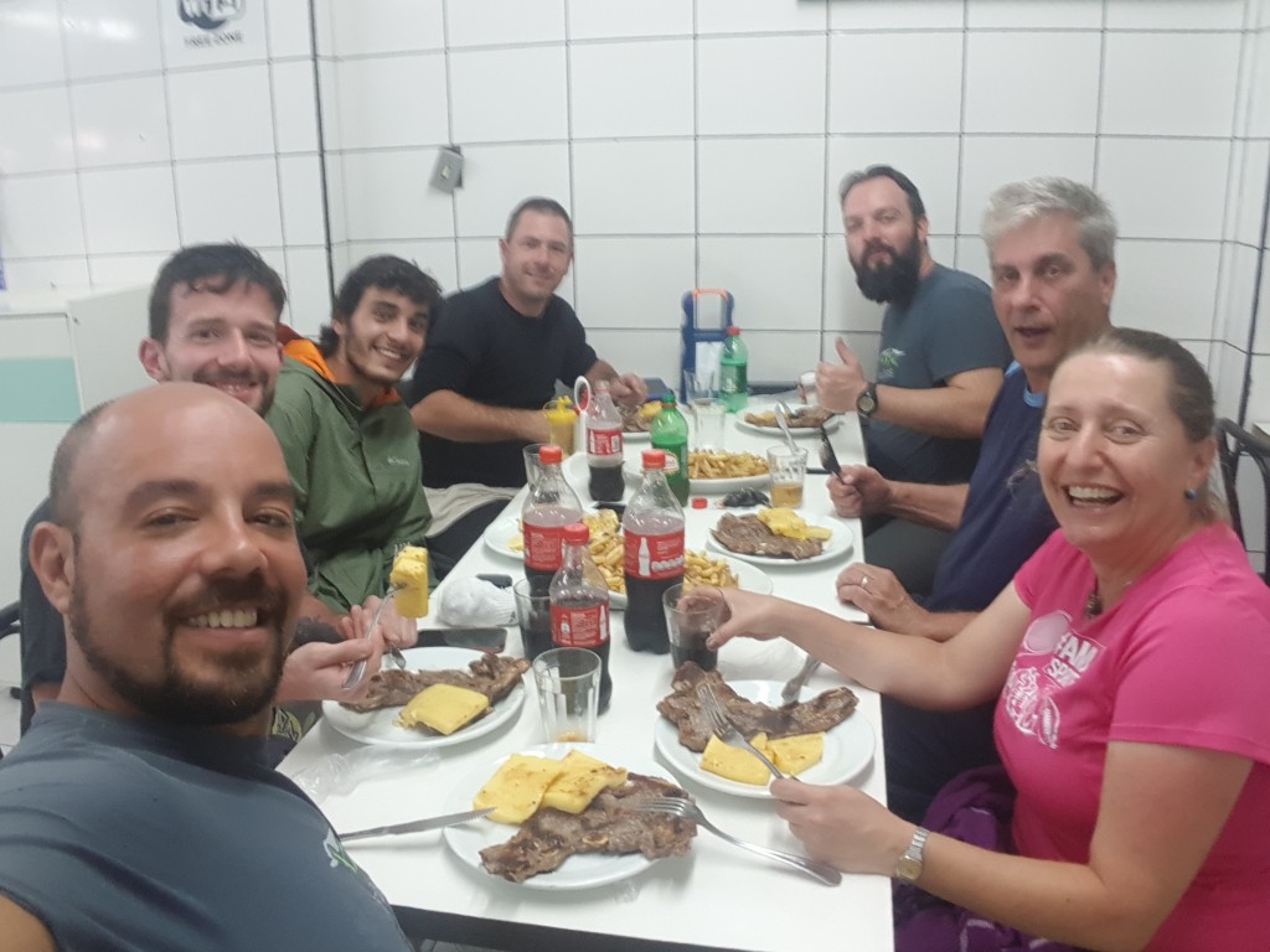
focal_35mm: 25
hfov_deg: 69.4
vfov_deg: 54.9
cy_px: 476
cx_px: 635
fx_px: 917
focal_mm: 2.95
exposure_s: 1/24
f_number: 1.7
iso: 250
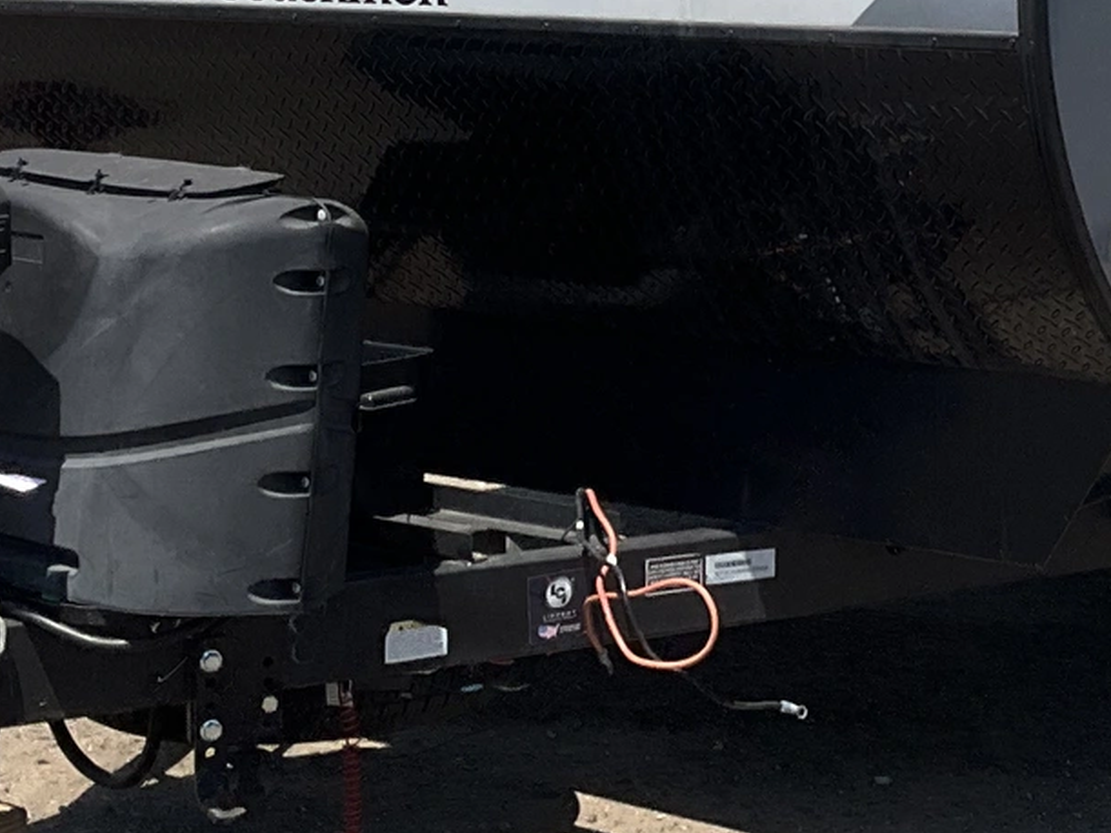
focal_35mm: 95
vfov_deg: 15.1
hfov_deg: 20.3
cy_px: -125
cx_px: 955
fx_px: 3048
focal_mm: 3
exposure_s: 1/2801
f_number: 1.8
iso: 25
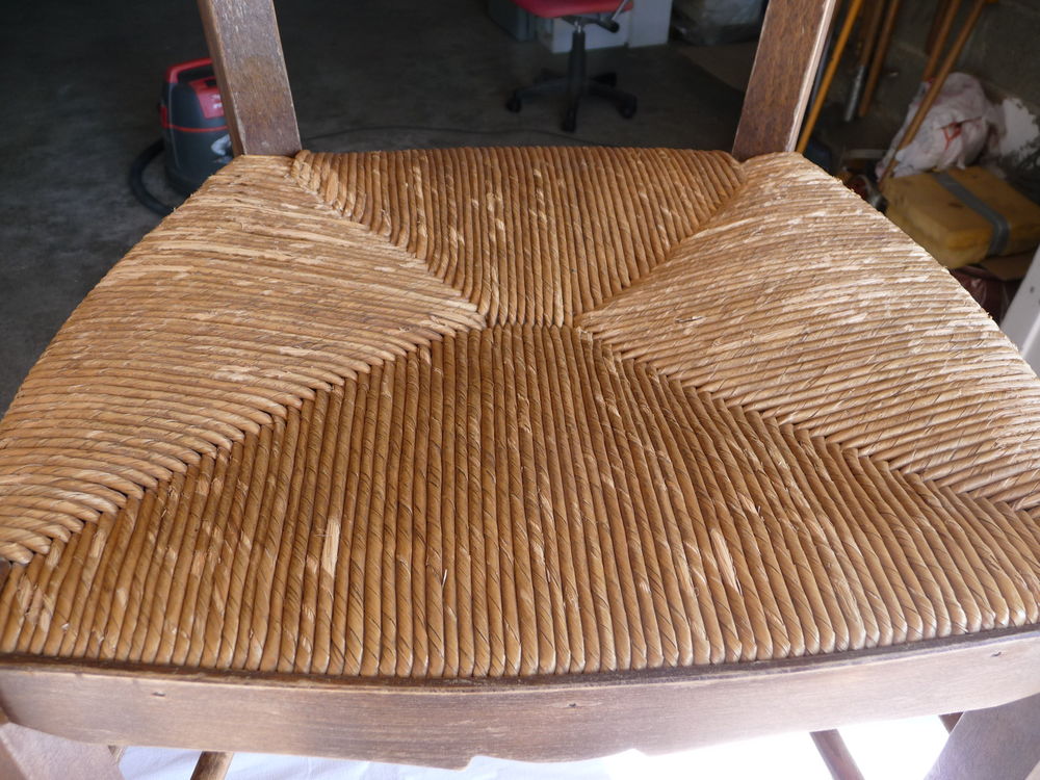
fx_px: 841
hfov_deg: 63.4
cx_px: 520
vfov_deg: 49.7
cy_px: 390
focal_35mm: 28
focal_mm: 4.7
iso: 100
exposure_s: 1/60
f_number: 3.3
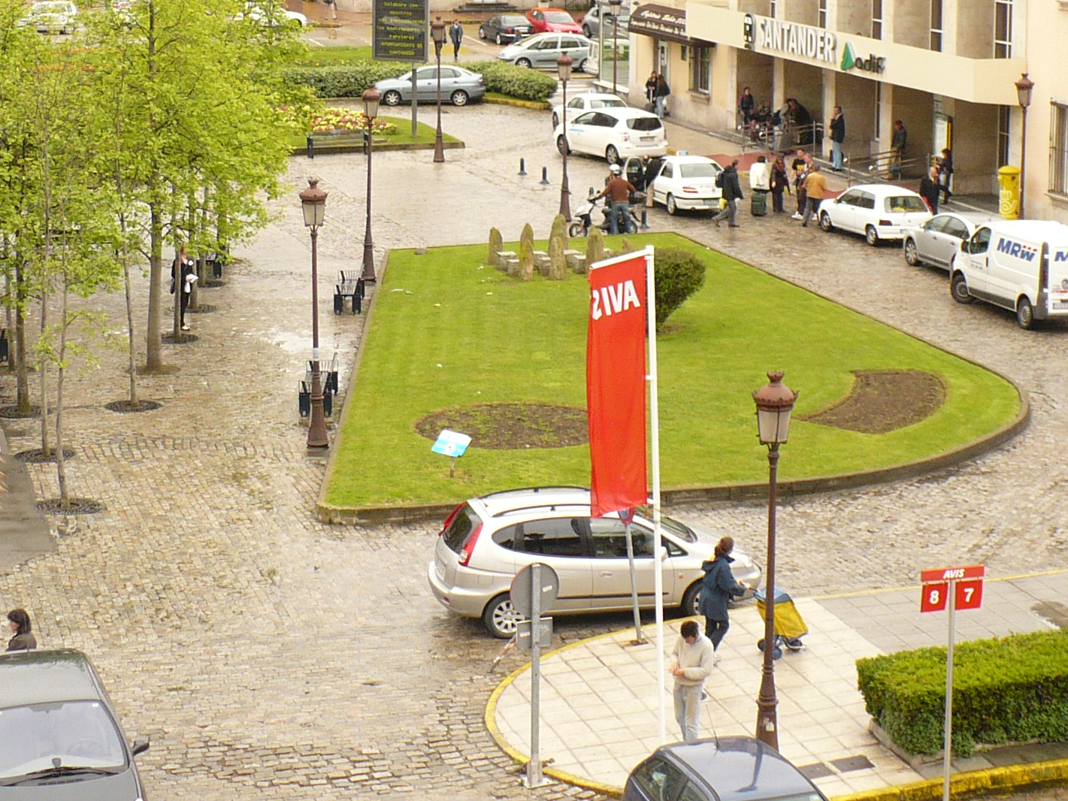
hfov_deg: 24.4
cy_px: 74
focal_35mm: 80
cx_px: 562
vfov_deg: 18.1
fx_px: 2468
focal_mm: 6.1
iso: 100
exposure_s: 1/250
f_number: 2.8
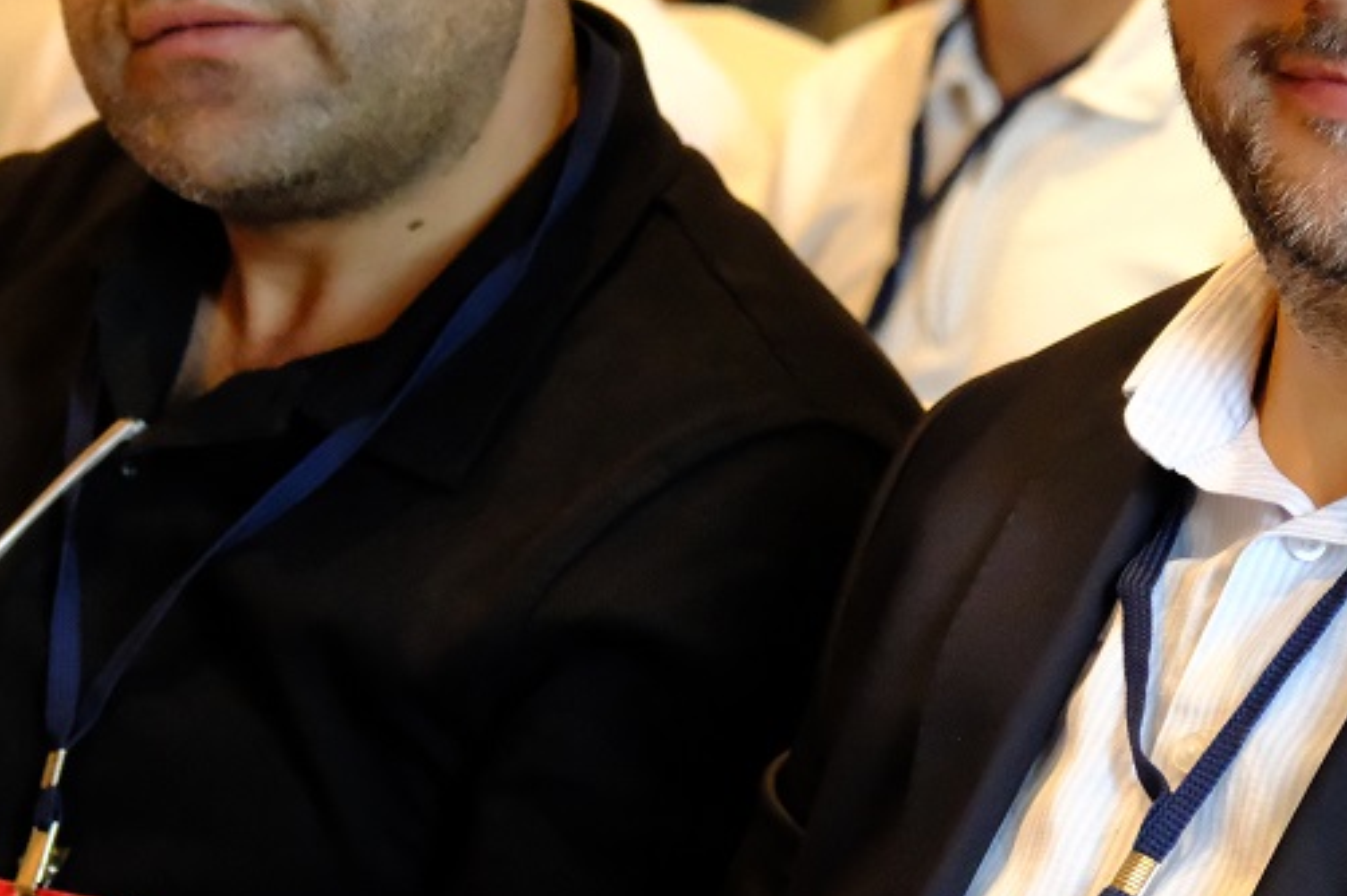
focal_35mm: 215
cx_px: 840
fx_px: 8039
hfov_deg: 9.6
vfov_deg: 6.4
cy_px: 309
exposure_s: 1/100
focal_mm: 52.4
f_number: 4
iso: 6400
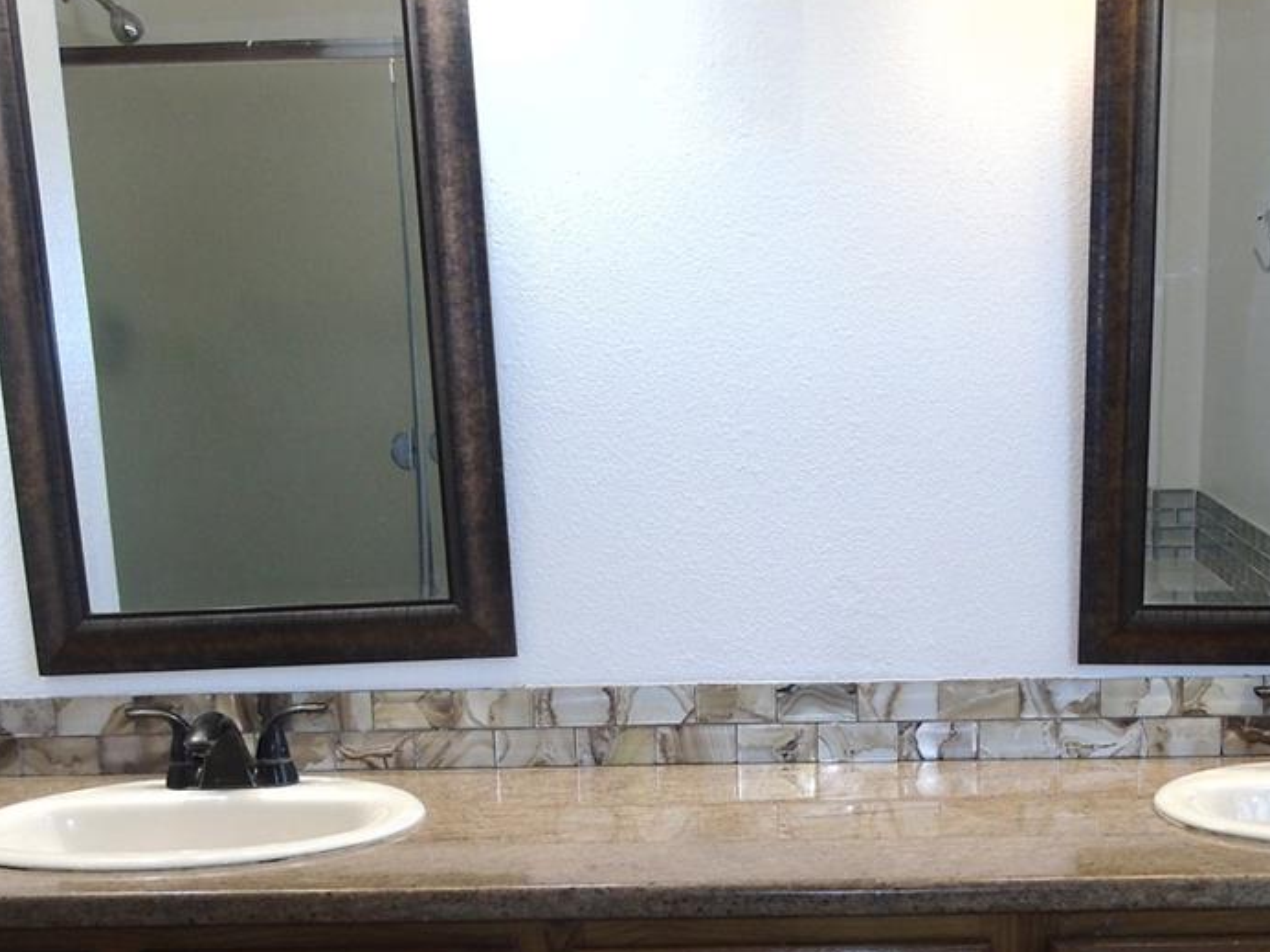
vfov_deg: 27.5
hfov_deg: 36.5
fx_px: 1908
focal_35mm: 52
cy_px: 765
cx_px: 815
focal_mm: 4.4
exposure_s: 1/30
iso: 100
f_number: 3.4
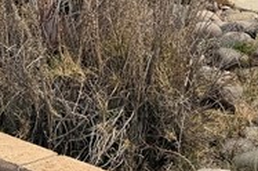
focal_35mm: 137
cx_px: 301
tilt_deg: +1.7
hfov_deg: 14.6
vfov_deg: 9.1
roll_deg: +1.8
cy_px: -223
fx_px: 980
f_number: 1.78
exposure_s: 1/8130
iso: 80
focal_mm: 6.76
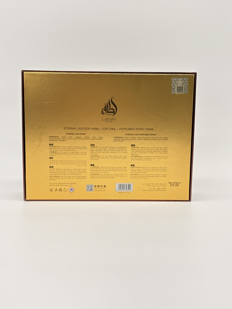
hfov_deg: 28.0
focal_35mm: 52
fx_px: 465
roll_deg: -0.8
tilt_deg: -9.6
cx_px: 116
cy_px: 154
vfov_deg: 36.8
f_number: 1.6
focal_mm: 5.96
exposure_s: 1/243
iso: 40
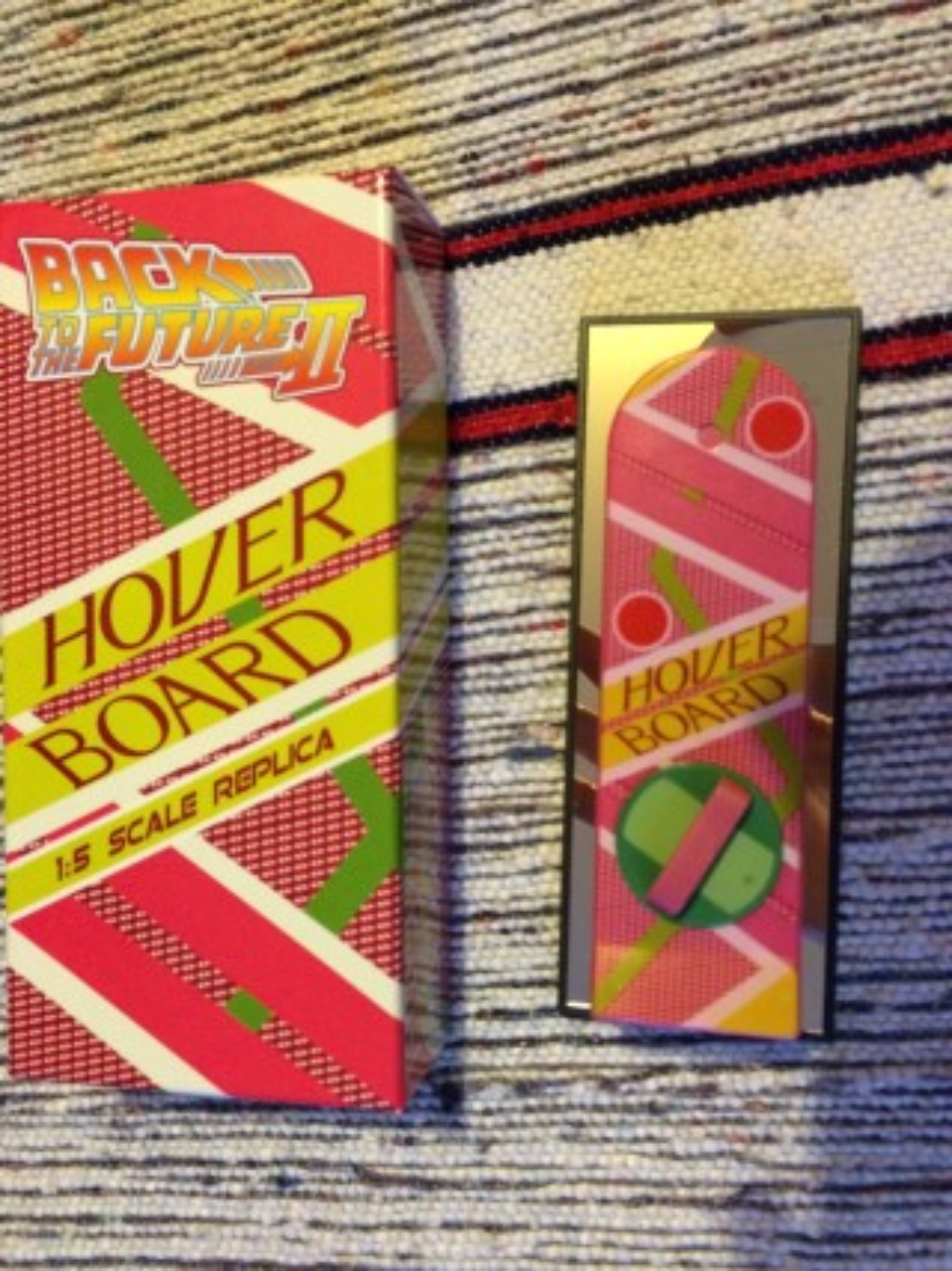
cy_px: 636
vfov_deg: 61.7
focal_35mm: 29
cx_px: 476
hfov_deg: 48.2
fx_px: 1064
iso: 320
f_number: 2.2
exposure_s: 1/17
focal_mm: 4.15
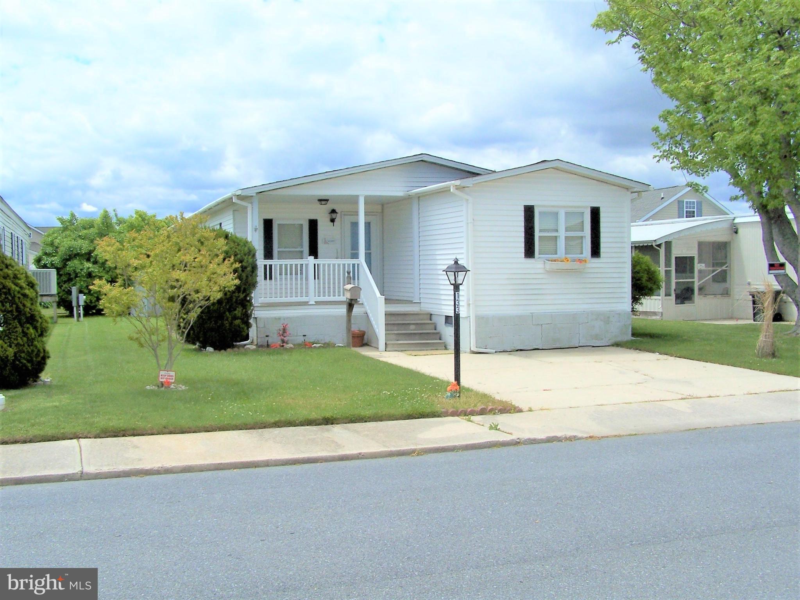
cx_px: 400
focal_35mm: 38
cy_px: 300
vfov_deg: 37.7
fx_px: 878
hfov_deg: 49.0
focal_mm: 6.3
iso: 80
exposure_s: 1/750
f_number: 5.6
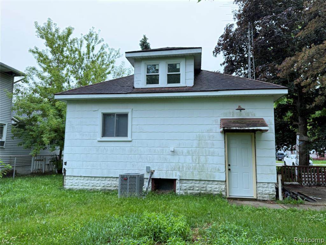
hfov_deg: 71.6
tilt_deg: +7.3
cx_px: 163
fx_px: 226
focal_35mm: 24
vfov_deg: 56.8
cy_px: 122
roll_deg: -0.5
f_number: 1.78
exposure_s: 1/121
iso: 100
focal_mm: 6.76
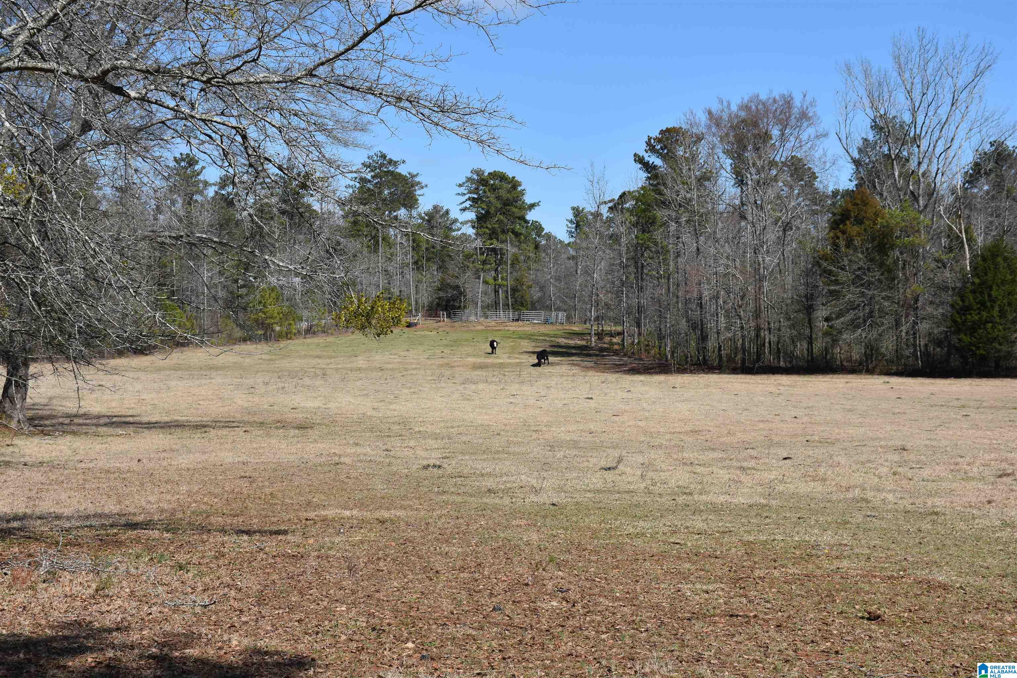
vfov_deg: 22.6
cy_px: 339
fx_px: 1695
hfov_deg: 33.4
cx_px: 508
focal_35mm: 60
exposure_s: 1/500
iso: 180
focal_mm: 40
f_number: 8
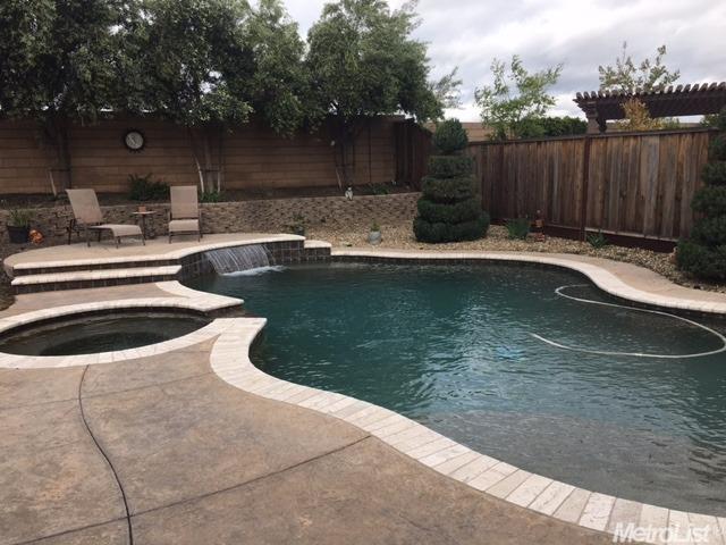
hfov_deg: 61.7
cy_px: 272
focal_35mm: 29
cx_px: 363
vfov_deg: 48.2
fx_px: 608
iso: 25
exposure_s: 1/974
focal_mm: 4.15
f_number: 2.2
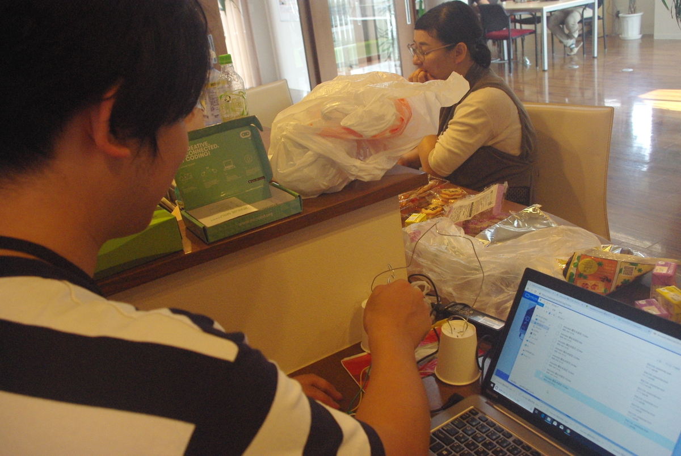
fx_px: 587
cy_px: 228
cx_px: 340
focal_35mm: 31
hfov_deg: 60.2
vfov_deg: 42.4
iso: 1600
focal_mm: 21.25
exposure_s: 1/125
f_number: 7.1
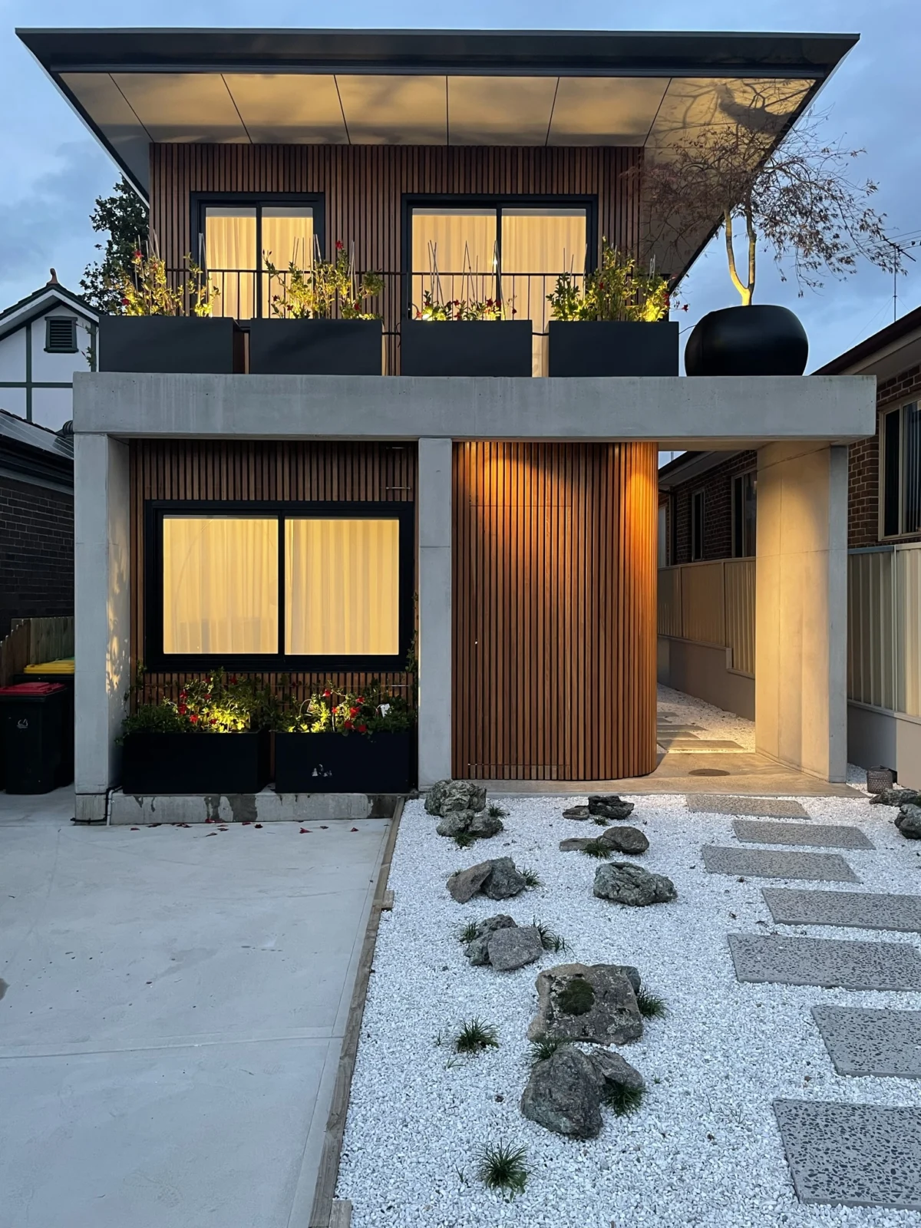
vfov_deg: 67.3
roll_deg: +0.0
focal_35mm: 26
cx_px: 460
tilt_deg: +0.7
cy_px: 614
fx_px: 922
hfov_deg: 53.1
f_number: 1.6
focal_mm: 4.2
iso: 200
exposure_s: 1/50
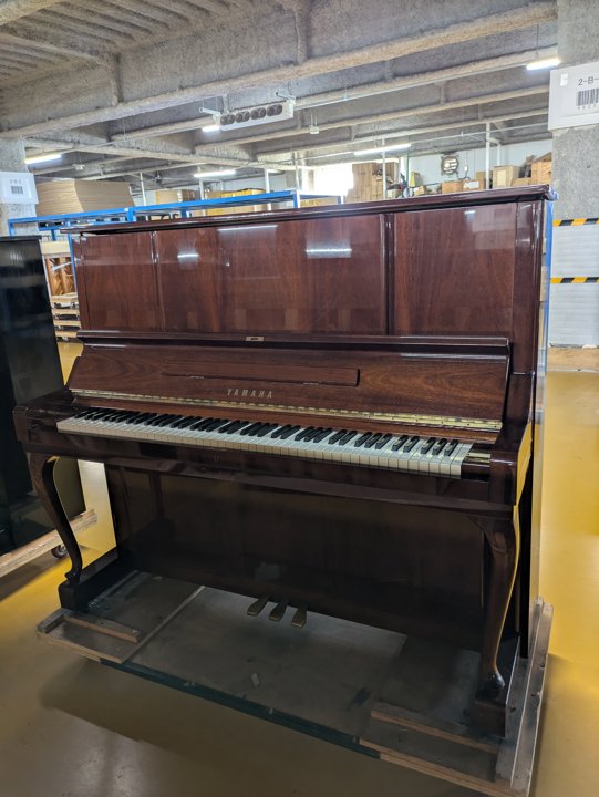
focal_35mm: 25
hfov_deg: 54.9
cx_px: 300
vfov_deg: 69.4
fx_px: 576
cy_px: 398
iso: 117
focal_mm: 5.43
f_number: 1.89
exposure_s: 1/25
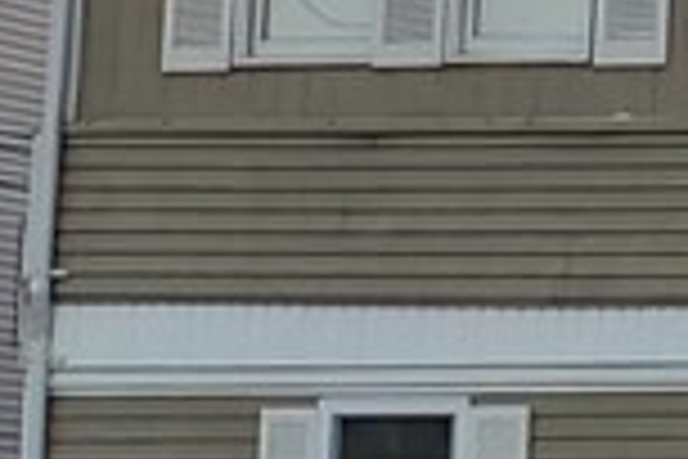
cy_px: 306
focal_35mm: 181
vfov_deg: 7.6
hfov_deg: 9.6
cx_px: 1817
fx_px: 3459
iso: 50
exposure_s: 1/208
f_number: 2.4
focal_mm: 4.3
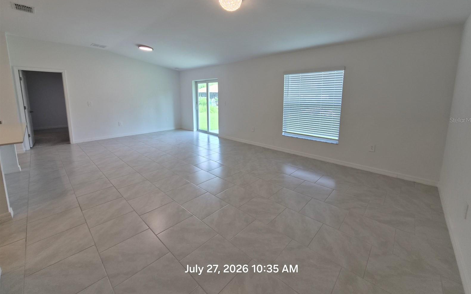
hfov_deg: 105.3
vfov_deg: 77.9
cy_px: 120
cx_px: 239
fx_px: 180
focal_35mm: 14
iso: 40
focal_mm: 1.7
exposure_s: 1/60
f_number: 2.2
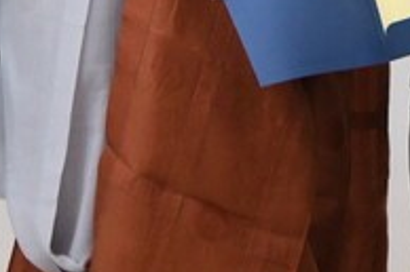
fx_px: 2401
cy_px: -389
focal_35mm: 211
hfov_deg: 9.8
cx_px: 169
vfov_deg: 6.2
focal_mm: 32
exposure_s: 1/160
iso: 2000
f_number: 5.6
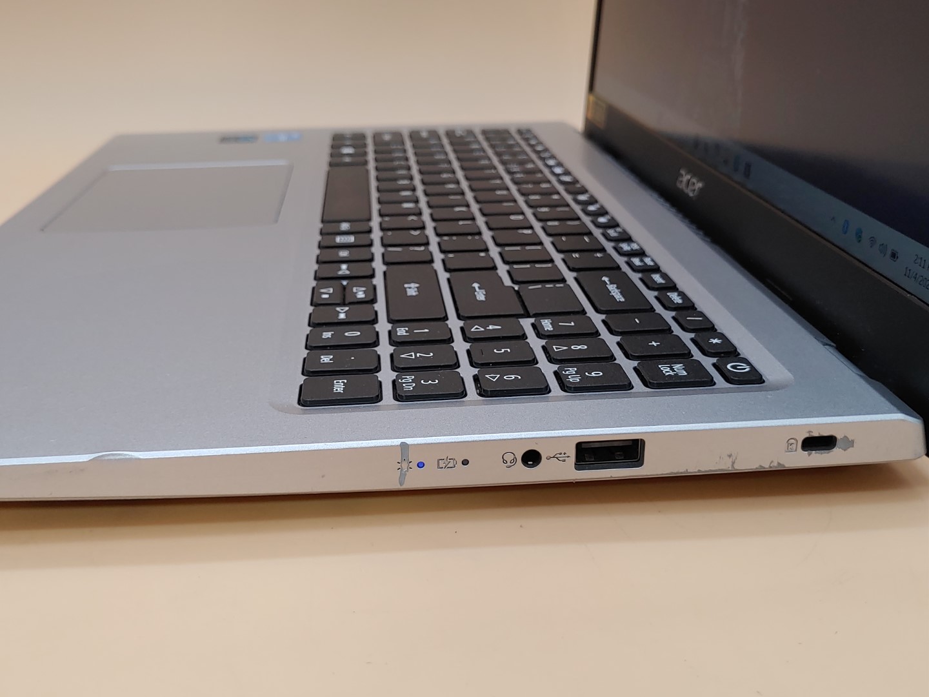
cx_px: 464
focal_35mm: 36
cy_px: 348
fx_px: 966
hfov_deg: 51.4
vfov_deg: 39.7
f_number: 1.8
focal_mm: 4.36
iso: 50
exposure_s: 1/64
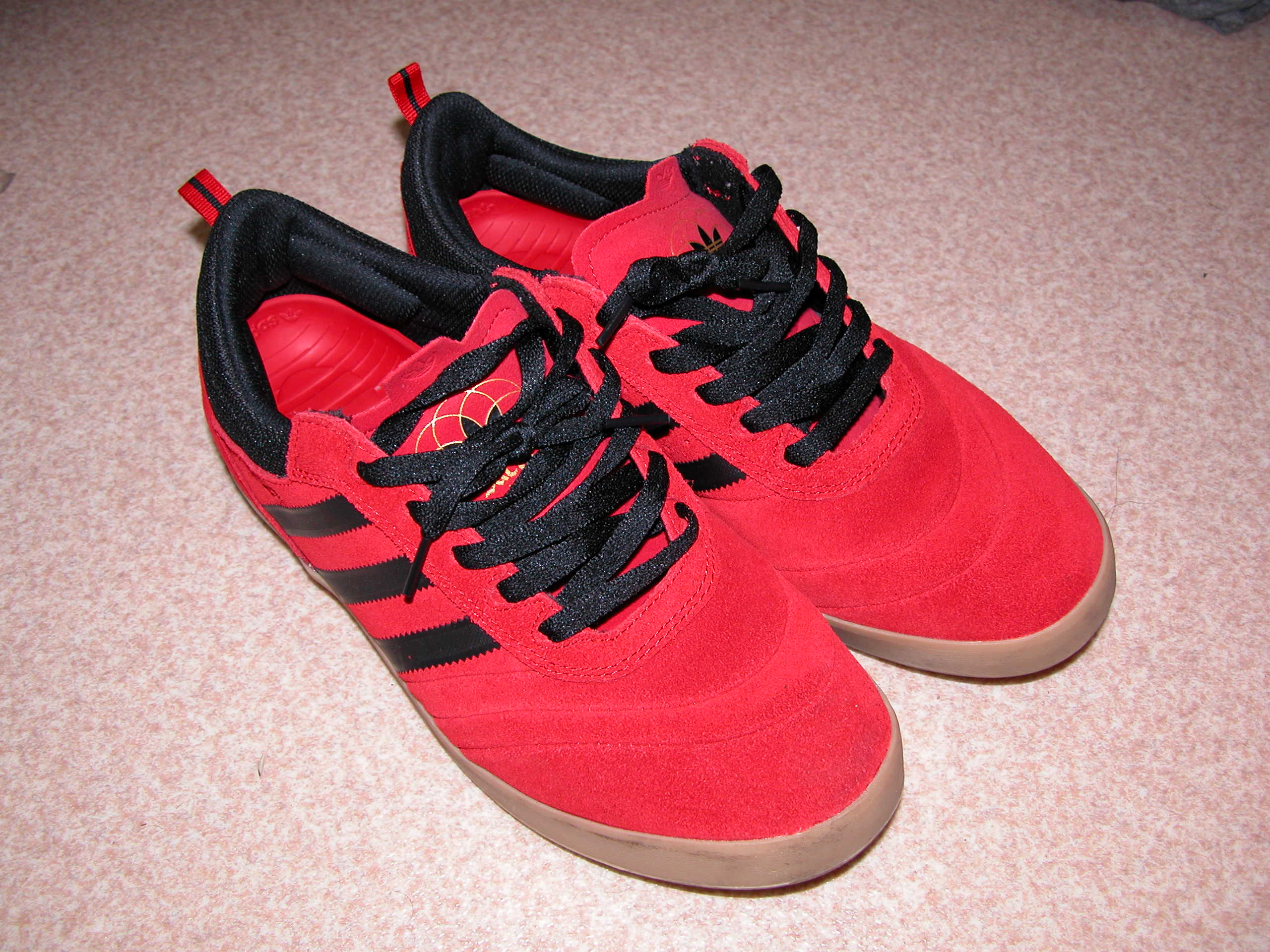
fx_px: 1284
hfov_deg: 52.6
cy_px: 476
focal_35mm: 35
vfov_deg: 40.7
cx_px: 635
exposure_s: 1/60
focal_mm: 8.9
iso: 100
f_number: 2.8
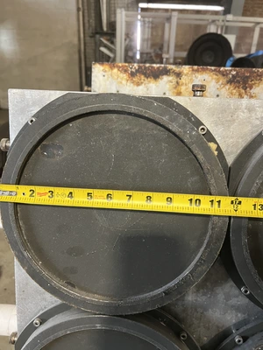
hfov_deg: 53.1
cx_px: 132
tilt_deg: -24.2
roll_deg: -3.1
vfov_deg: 67.3
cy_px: 175
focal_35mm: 26
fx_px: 263
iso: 500
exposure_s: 1/60
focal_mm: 5.7
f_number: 1.5
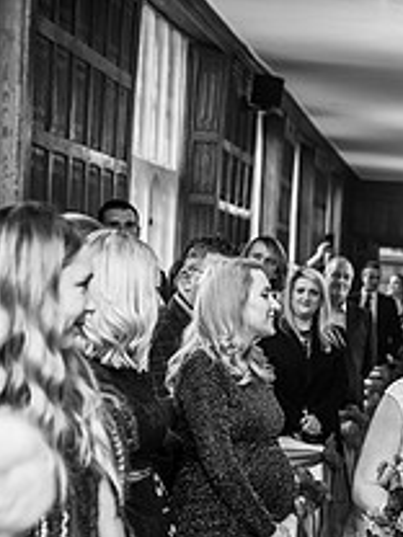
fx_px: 1459
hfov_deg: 14.9
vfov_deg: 20.4
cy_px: 493
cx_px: 540
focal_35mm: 94
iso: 250
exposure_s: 1/160
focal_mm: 35
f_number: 2.5
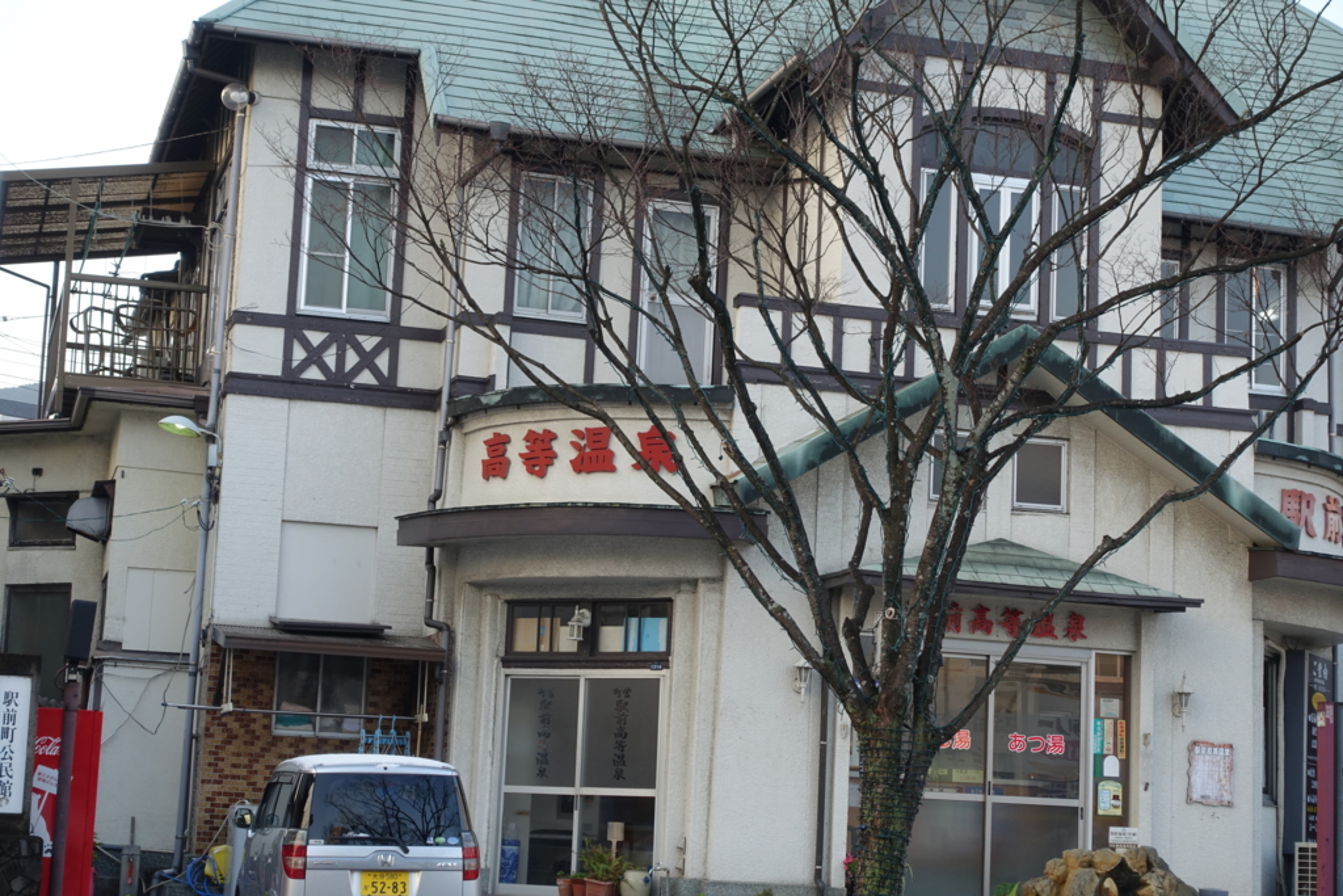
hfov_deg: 28.8
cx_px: 672
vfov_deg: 19.5
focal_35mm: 70
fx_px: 2612
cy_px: 448
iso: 125
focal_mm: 25.7
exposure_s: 1/80
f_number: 4
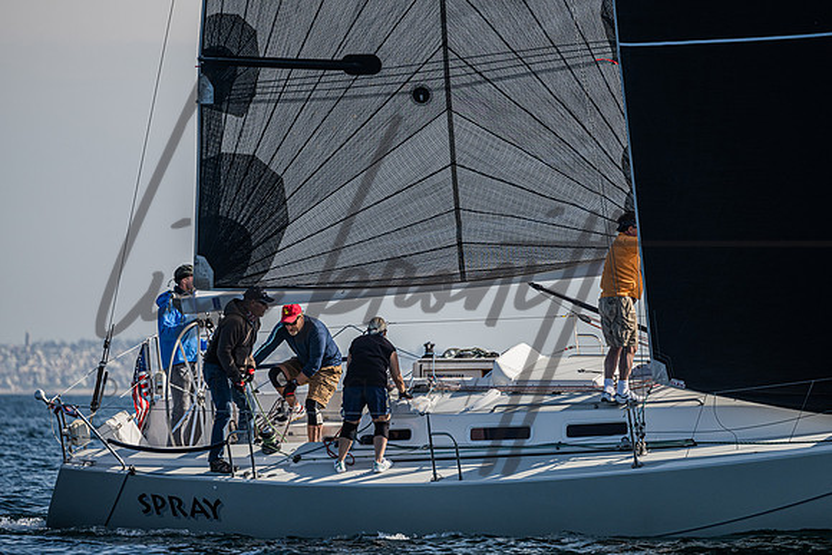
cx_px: 421
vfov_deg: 3.5
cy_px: 213
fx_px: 9032
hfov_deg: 5.3
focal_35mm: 391
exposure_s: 1/3200
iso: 400
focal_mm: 310
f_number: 5.3
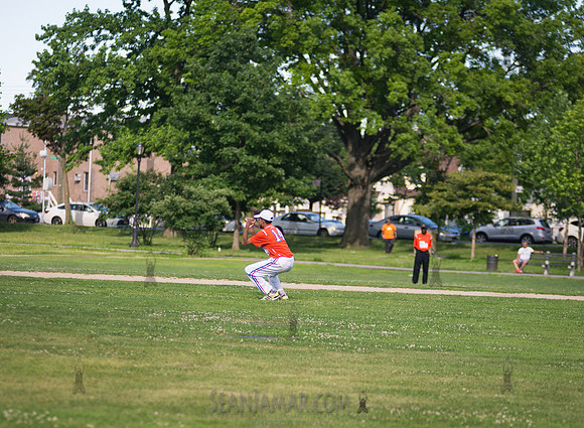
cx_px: 277
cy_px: 263
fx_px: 2628
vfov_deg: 9.3
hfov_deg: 12.7
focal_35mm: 157
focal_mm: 120
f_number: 2.8
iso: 200
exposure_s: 1/1250
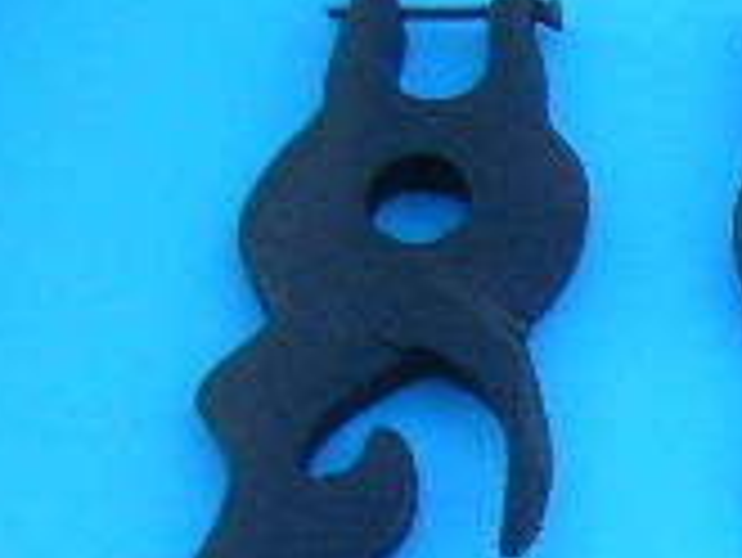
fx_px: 2917
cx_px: 1408
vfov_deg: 10.5
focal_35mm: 136
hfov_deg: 12.9
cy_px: 850
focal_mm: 5.8
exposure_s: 1/123
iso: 50
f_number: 2.8
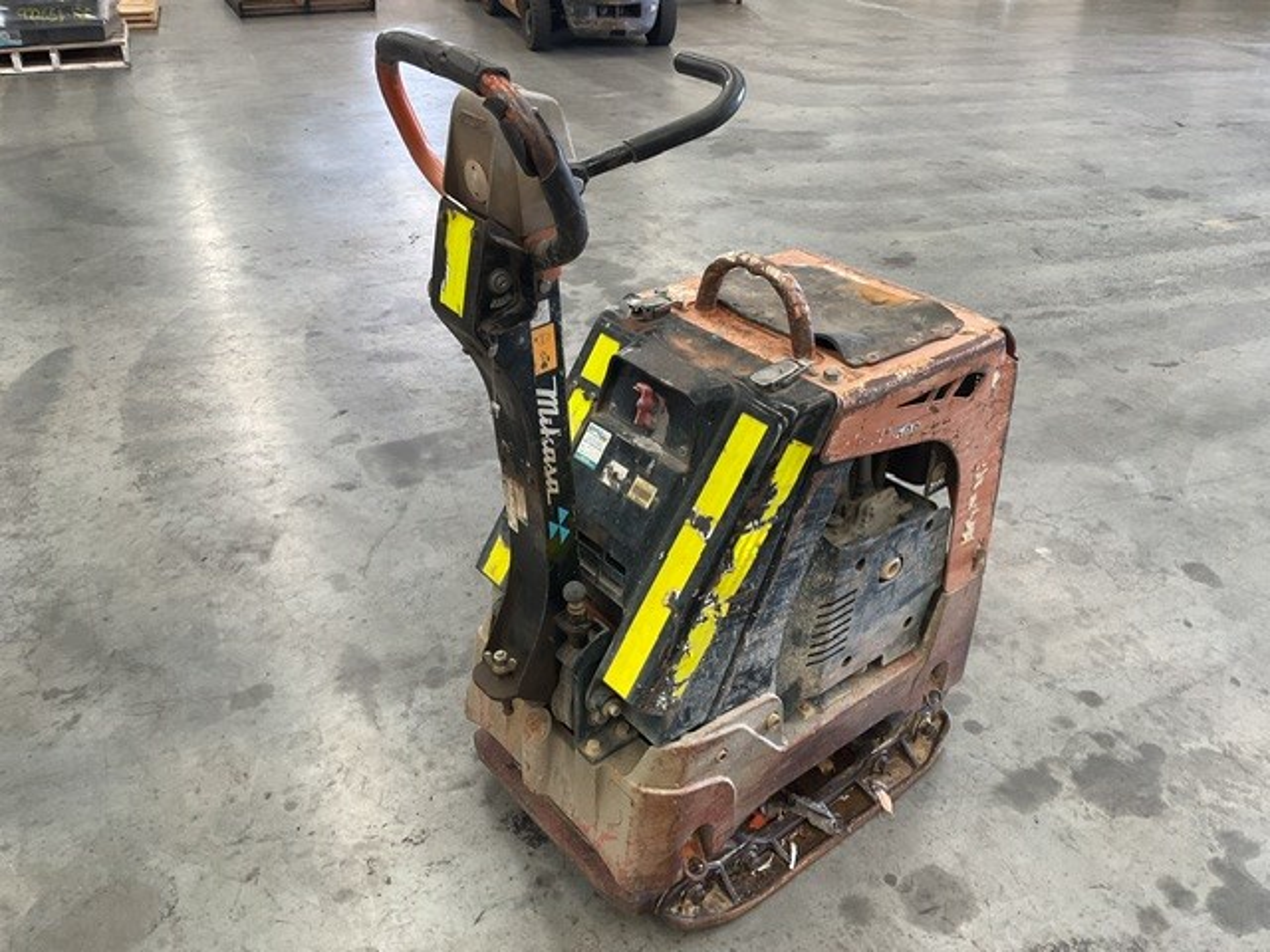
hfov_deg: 61.7
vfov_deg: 48.2
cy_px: 476
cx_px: 635
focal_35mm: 29
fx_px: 1064
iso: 50
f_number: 1.8
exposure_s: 1/50
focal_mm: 3
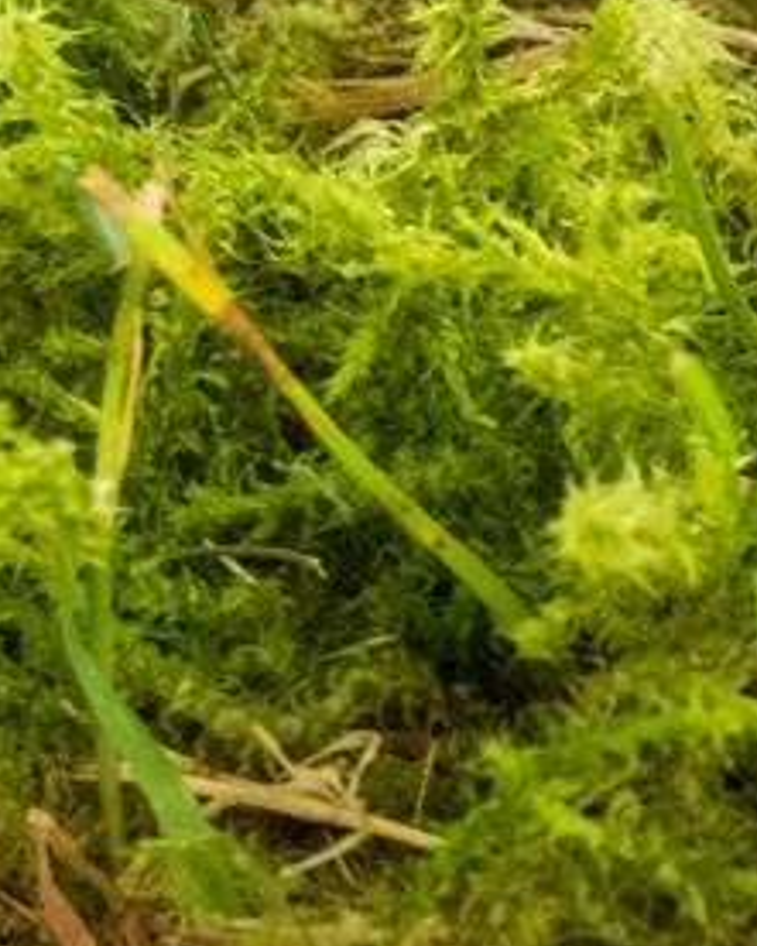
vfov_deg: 7.8
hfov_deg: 6.1
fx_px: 6969
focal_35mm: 249
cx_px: 1305
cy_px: 260
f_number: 6.3
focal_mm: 22
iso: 1250
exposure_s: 1/60
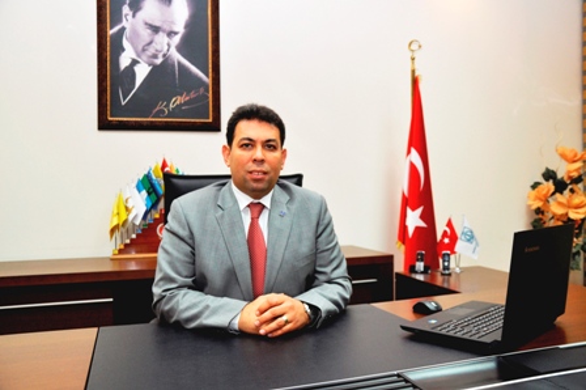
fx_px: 512
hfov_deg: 59.5
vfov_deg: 41.7
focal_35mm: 32
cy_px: 195
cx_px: 293
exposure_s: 1/60
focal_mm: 21
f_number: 4
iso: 200
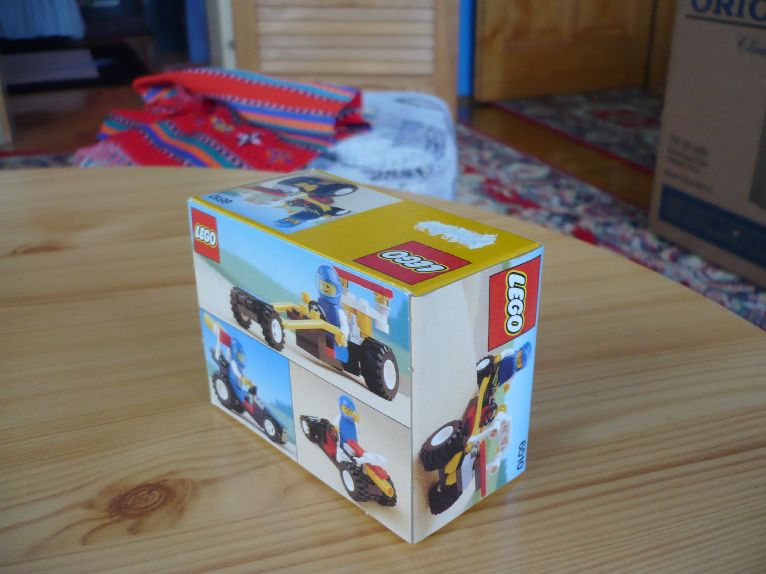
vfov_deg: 40.7
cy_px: 287
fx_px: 774
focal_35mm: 35
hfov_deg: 52.6
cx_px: 383
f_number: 2.8
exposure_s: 1/30
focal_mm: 5.8
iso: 100
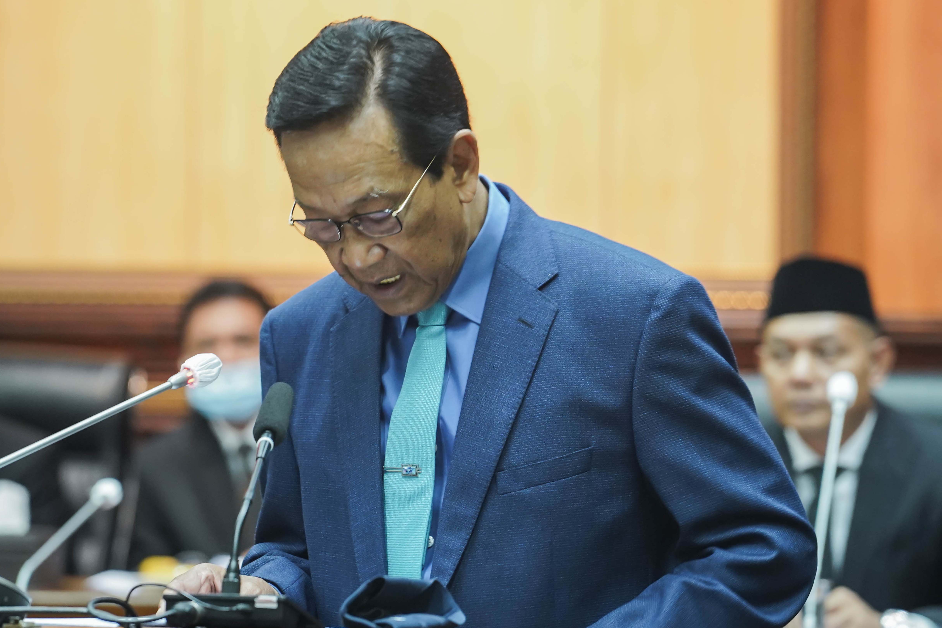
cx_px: 444
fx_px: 6305
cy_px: 339
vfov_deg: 5.7
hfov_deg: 8.5
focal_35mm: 241
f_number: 4.5
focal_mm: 196
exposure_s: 1/30
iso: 3200
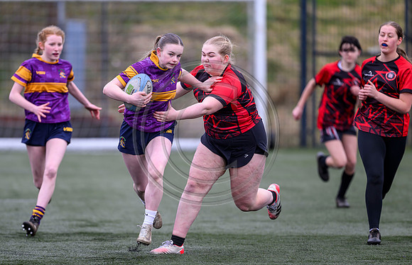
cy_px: 150
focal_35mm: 478
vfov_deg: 2.8
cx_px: 168
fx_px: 5420
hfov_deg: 4.4
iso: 500
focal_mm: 400
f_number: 3.2
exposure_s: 1/1250
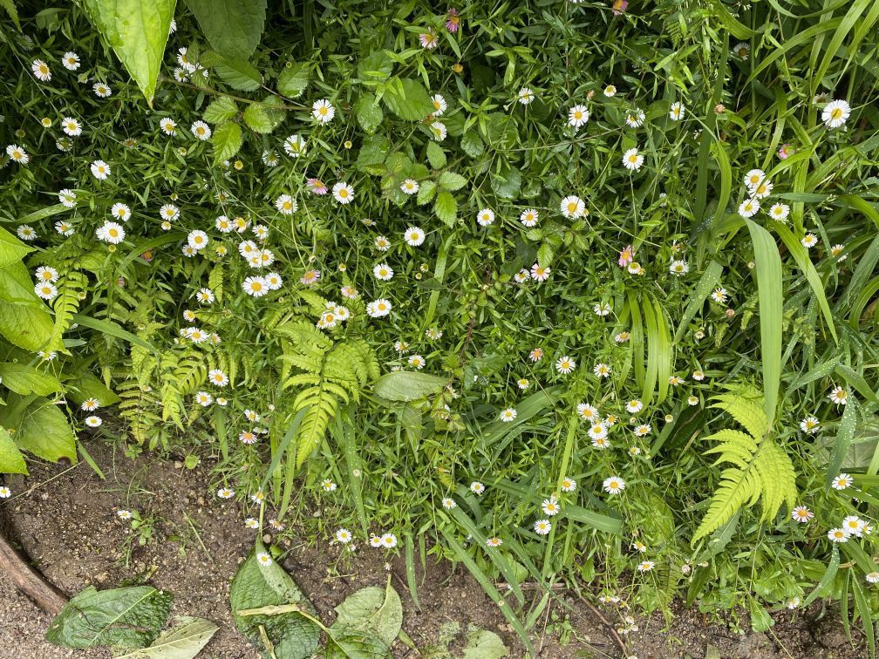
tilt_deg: -55.8
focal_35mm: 26
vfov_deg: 53.1
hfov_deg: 67.3
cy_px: 330
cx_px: 440
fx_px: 660
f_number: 1.8
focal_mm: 4.25
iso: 32
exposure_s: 1/359
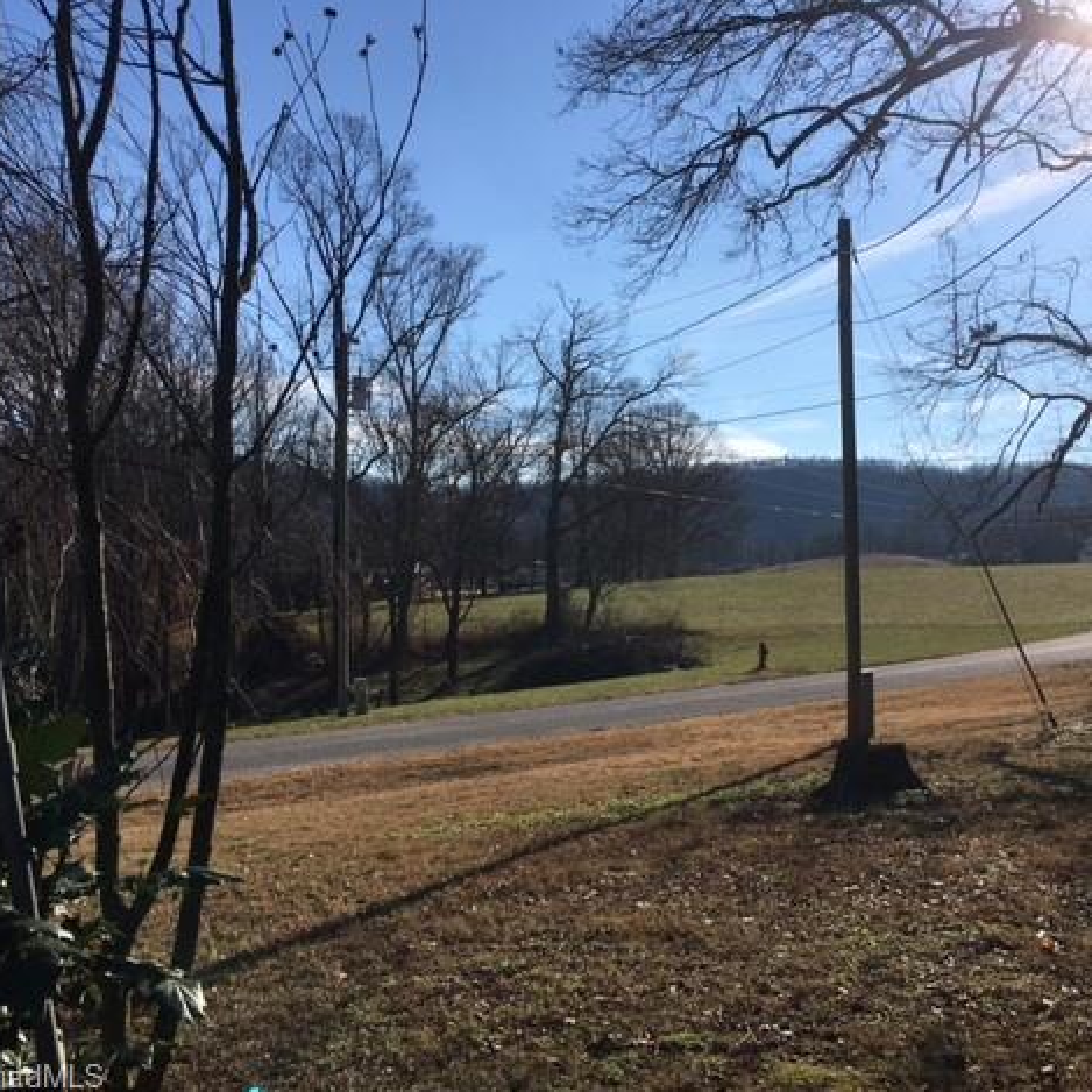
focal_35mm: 35
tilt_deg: +1.2
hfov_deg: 46.8
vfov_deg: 47.2
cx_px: 682
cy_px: 540
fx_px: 1249
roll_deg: -0.4
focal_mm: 4.15
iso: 25
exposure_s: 1/3497
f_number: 2.2
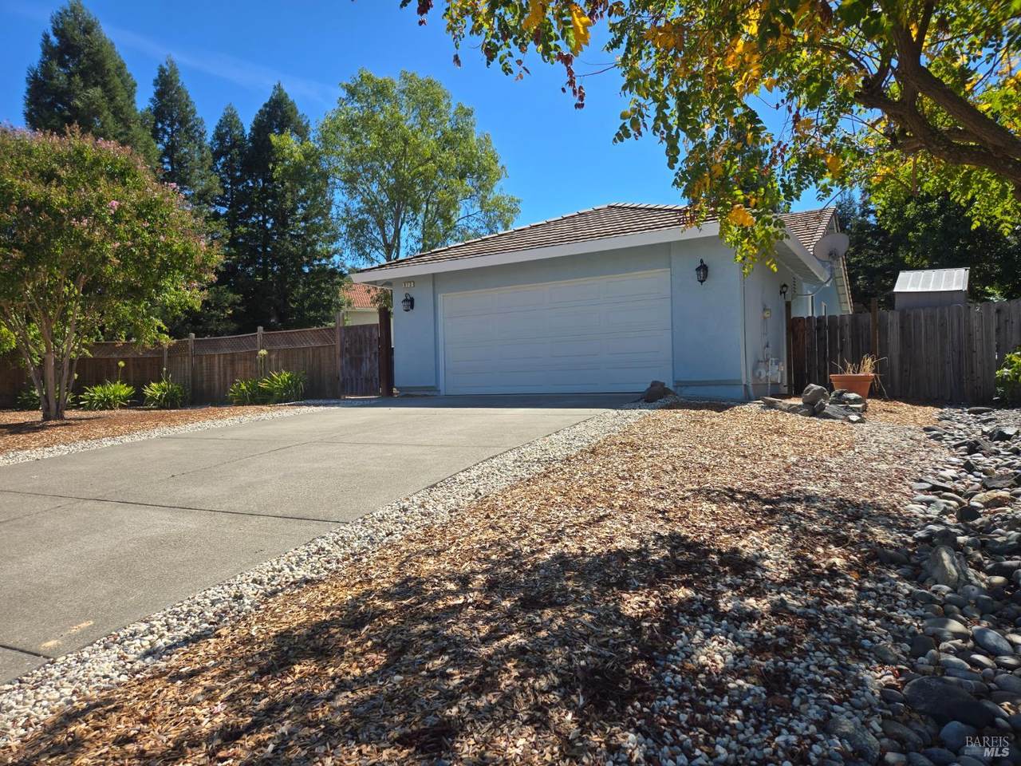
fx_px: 678
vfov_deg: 58.9
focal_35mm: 23
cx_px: 510
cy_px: 383
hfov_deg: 73.9
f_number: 1.8
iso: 25
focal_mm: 5.4
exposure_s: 1/1290
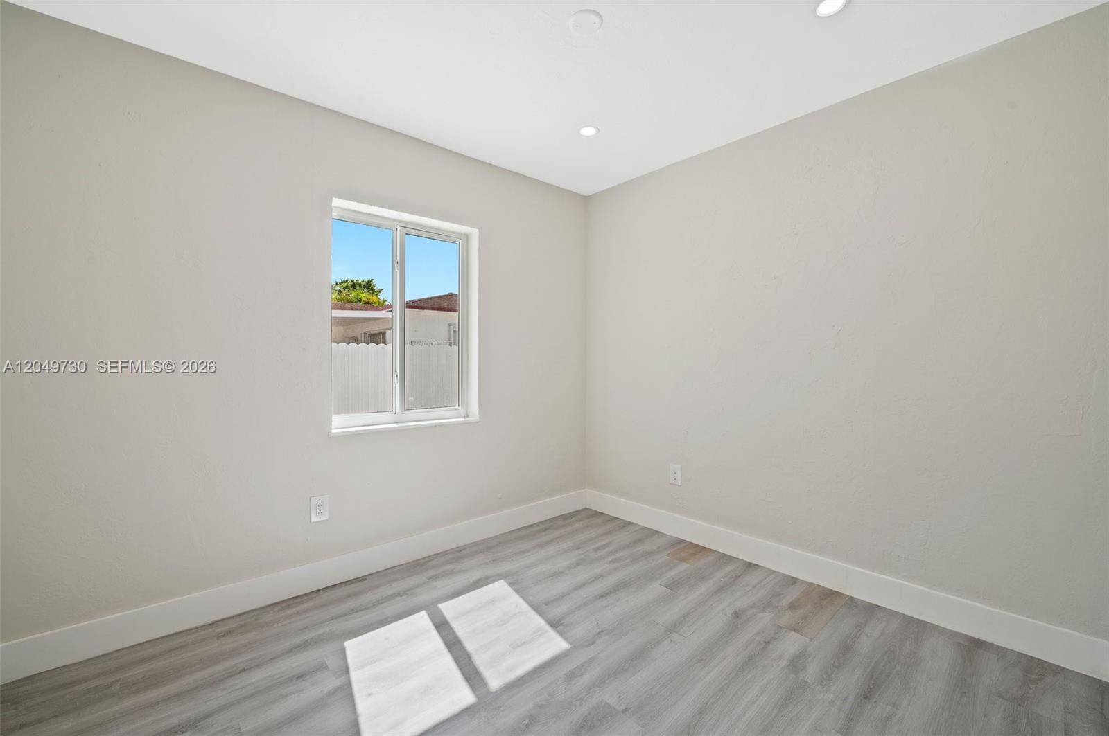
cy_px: 368
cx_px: 554
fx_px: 462
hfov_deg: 100.5
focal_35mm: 15
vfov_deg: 77.2
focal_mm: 15
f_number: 8
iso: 200
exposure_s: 1/25
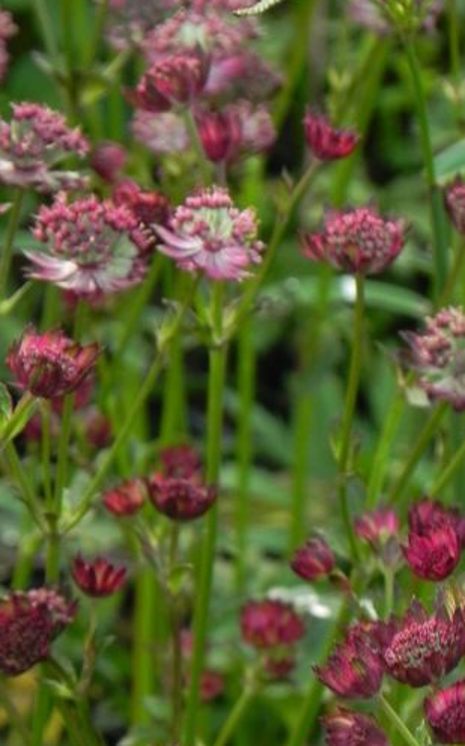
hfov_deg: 2.6
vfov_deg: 4.2
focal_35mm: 499
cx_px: 233
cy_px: 511
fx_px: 10127
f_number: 5
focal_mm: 51.8
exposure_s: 1/10
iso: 160
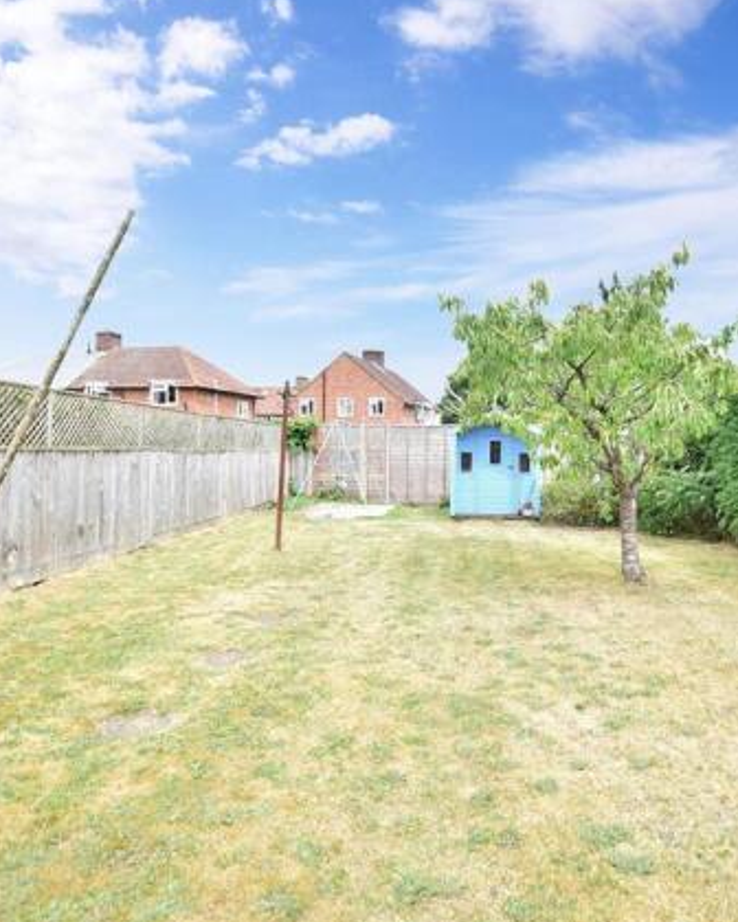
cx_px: 455
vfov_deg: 75.0
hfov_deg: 62.4
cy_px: 451
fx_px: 601
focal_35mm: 22
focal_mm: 10
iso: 500
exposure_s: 1/1600
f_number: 4.5
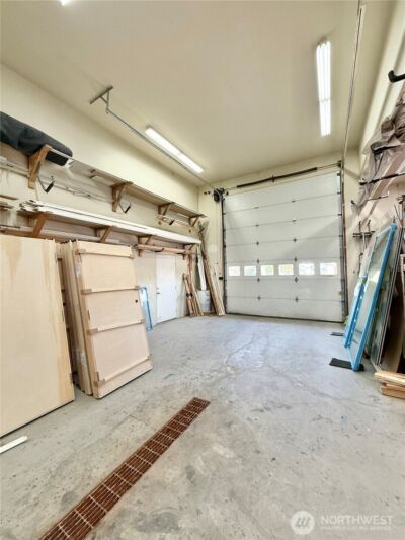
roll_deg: +1.3
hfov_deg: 85.7
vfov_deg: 102.1
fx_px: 218
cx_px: 202
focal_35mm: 14
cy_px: 270
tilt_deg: +1.8
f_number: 2.2
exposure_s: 1/120
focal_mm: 2.22
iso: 250
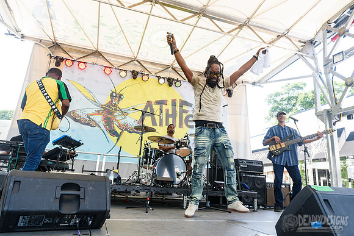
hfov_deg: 70.5
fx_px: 251
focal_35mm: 25
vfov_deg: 50.5
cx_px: 184
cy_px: 117
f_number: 7.1
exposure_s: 1/400
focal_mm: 24
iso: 400
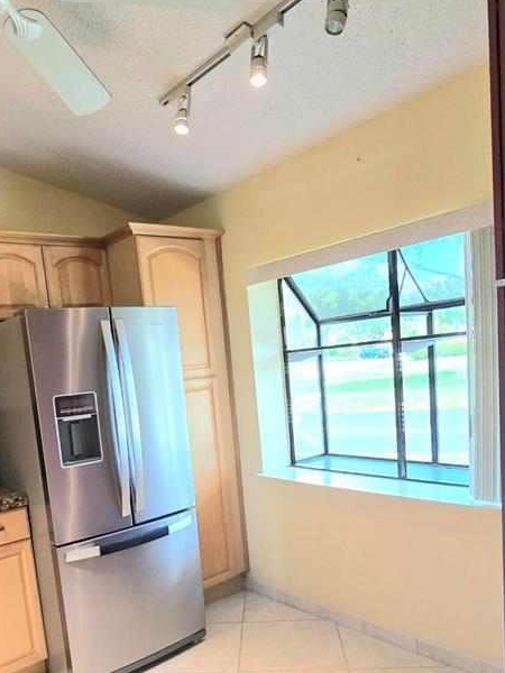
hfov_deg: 52.8
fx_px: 506
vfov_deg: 65.7
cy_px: 442
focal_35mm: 26
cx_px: 206
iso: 80
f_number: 2.2
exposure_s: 1/60.2
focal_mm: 2.2
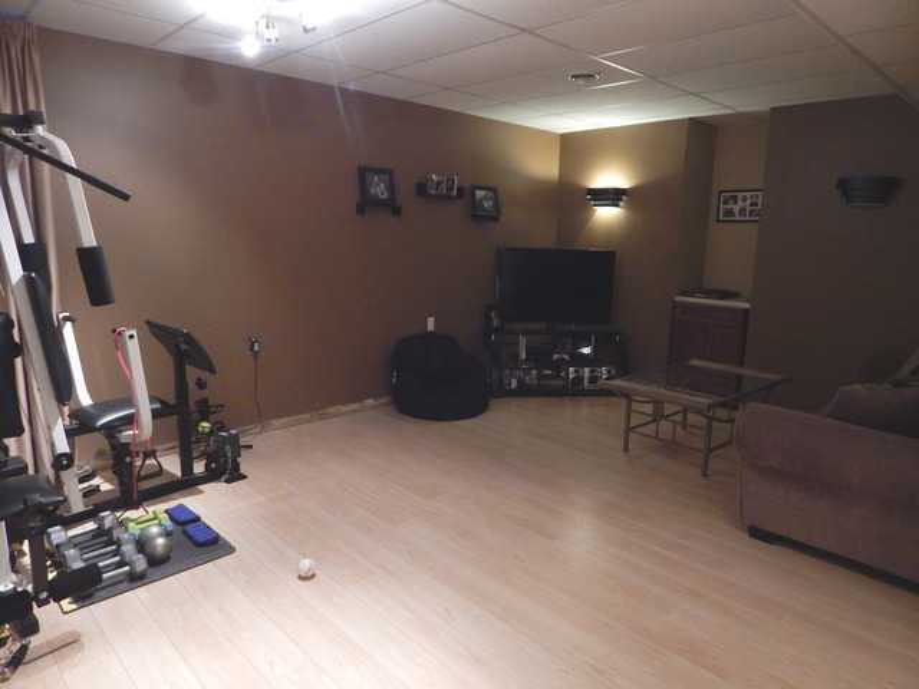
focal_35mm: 22
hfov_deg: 76.4
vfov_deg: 61.1
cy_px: 344
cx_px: 460
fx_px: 584
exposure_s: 1/15
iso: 560
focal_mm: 4
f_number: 3
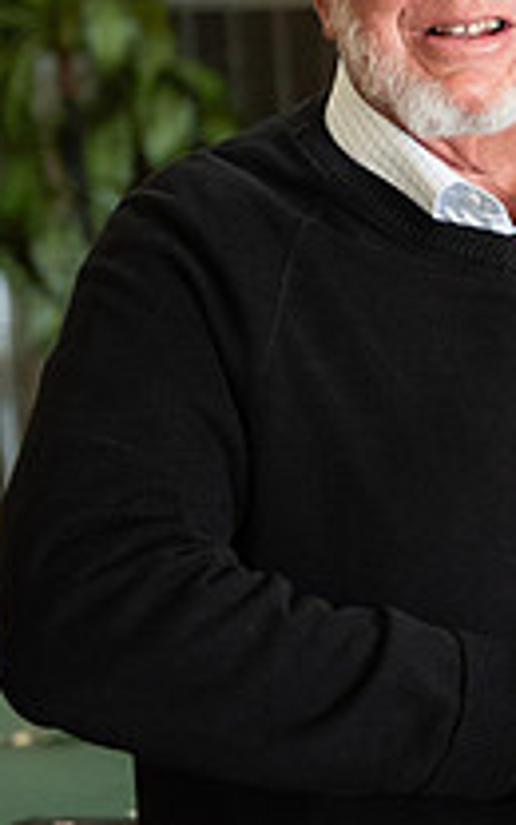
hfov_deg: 8.2
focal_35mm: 156
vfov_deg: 13.4
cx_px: 881
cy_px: 256
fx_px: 3510
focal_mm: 55
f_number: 2.8
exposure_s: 1/160
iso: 2000
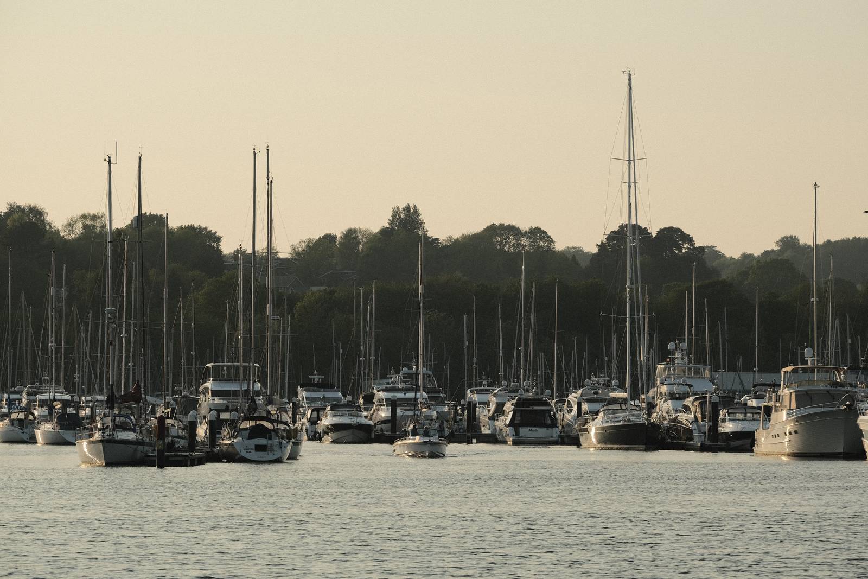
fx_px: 4605
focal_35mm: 191
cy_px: 290
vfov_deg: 7.2
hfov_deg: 10.8
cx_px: 434
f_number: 8
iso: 640
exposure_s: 1/1250
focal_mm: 127.1
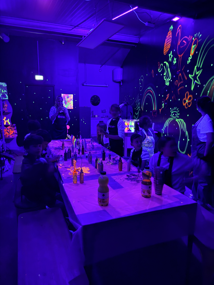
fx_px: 198
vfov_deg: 71.6
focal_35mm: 24
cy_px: 142
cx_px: 107
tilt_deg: -9.2
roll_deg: -0.2
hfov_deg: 56.8
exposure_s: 1/9
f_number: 1.78
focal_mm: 6.76
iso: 2500
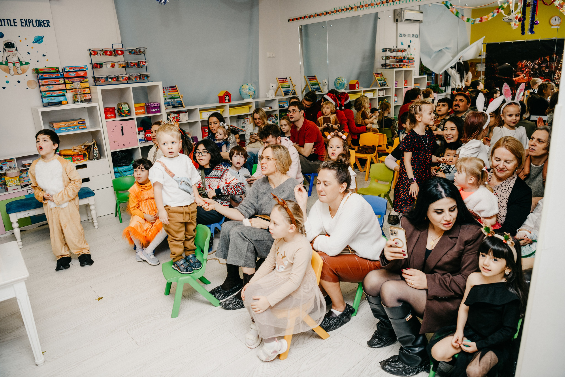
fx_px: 377
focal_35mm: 24
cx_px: 282
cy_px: 188
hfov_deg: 73.7
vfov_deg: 53.1
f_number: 4.5
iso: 250
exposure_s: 1/160
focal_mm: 24
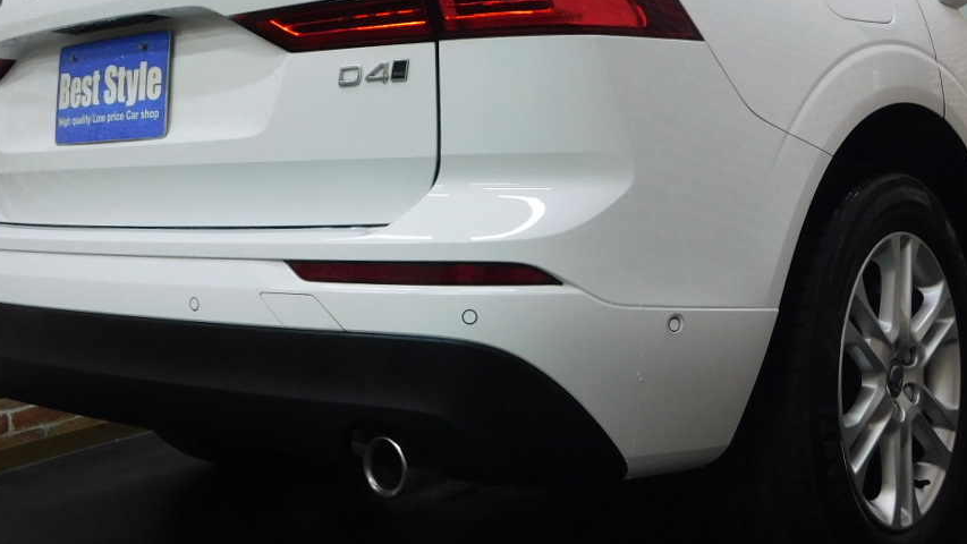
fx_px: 1205
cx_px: 583
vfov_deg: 25.2
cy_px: 158
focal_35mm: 47
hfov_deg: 43.5
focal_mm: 4
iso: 160
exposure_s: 1/30
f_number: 3
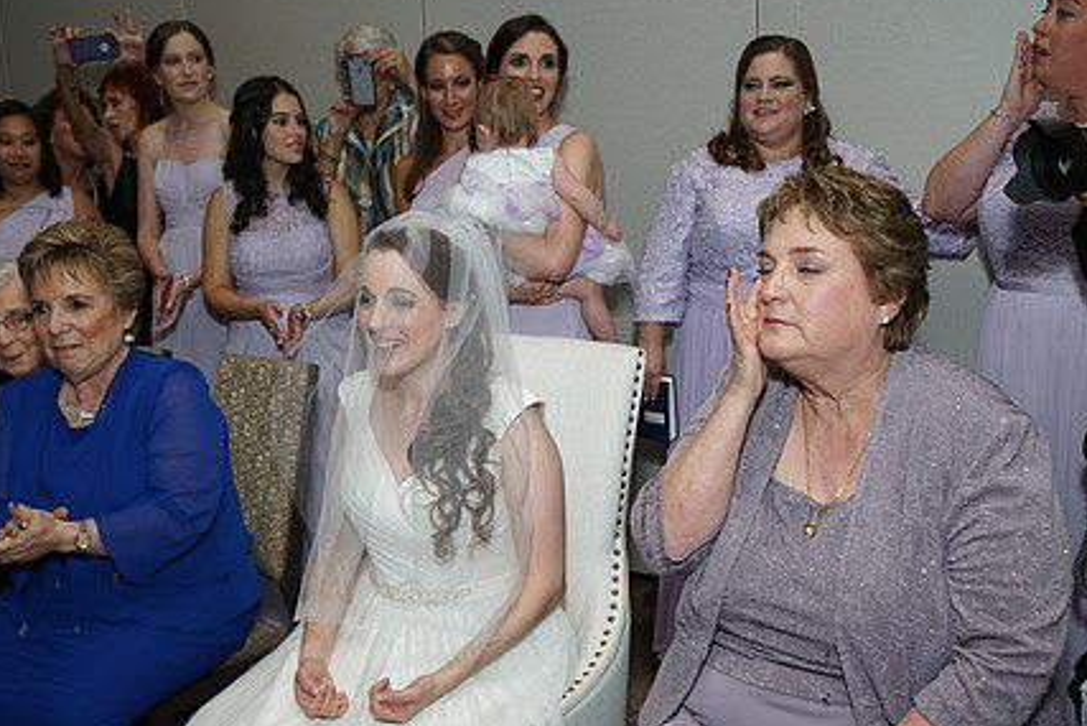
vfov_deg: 35.0
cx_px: 527
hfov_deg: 50.7
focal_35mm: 38
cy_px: 414
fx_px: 1148
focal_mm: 28
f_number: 5.6
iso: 500
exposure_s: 1/125
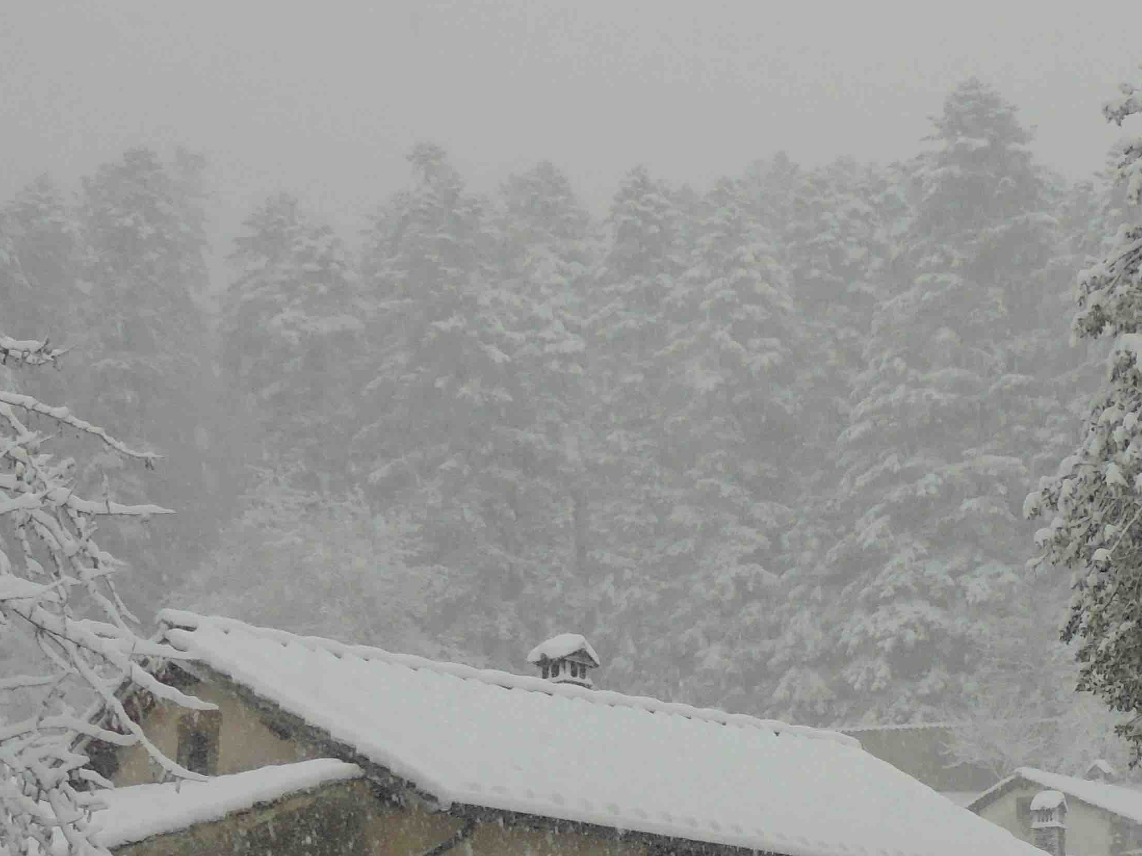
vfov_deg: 23.7
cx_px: 864
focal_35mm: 61
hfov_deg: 31.1
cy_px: 671
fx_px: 2012
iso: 100
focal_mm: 4.6
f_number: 3.5
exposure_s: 1/320
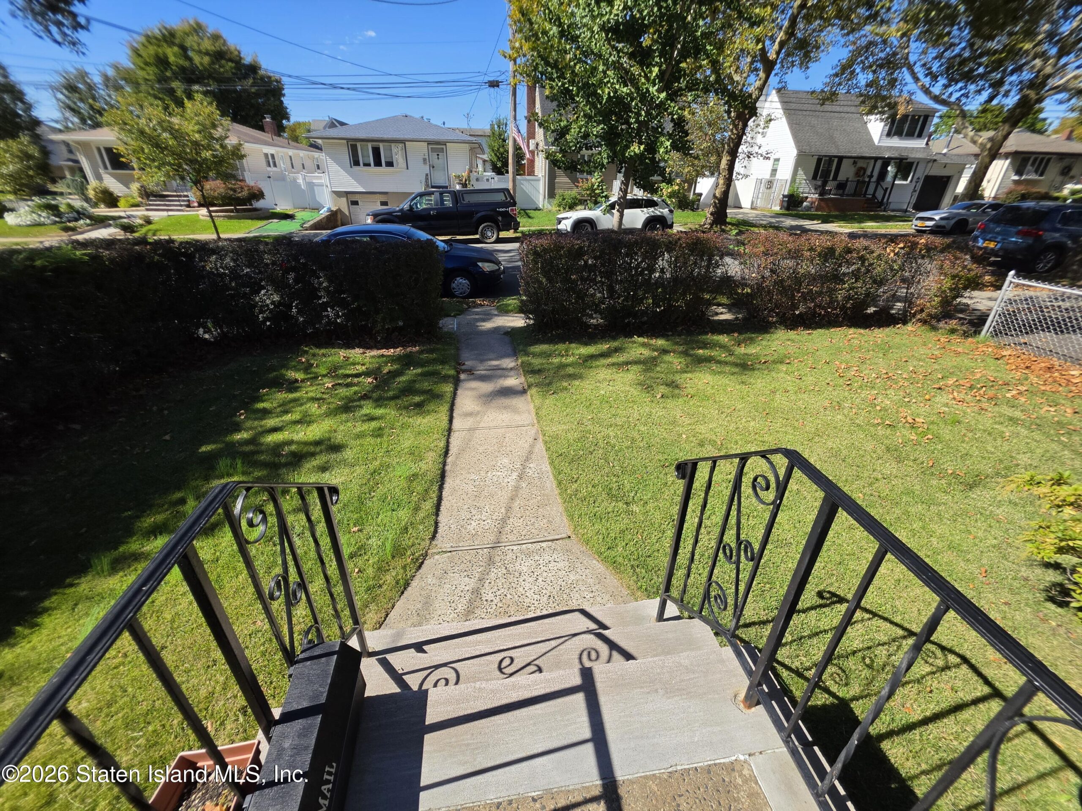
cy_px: 406
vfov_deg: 89.9
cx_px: 541
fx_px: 406
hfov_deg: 106.2
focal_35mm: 13
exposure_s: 1/1170
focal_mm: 2.2
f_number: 1.9
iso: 32
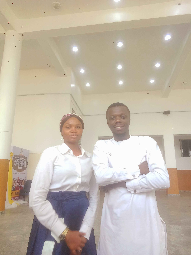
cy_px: 128
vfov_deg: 69.4
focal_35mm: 25
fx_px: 184
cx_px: 96
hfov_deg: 54.9
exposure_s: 1/50
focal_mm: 2.67
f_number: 2.2
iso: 50
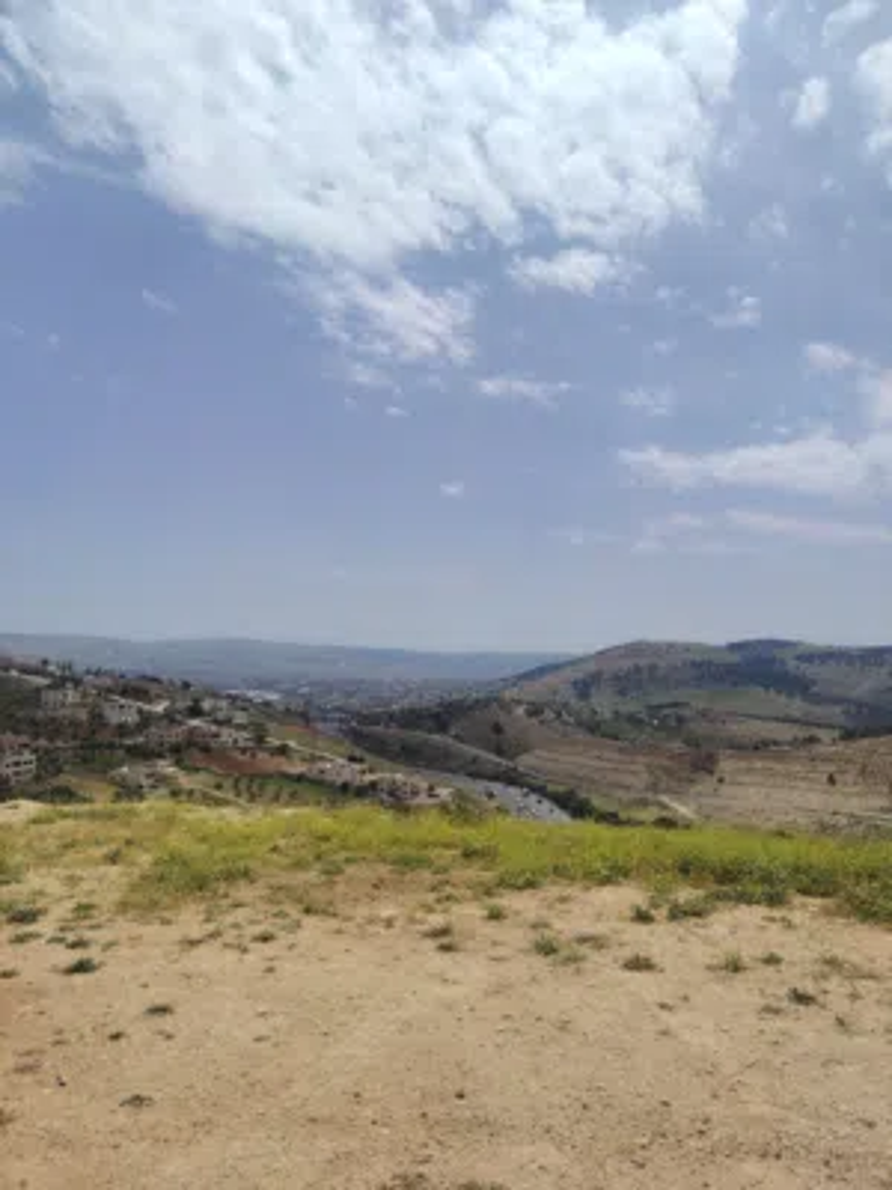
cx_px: 446
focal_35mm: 24
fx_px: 825
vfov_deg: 71.6
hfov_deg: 56.8
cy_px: 595
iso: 110
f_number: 1.75
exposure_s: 1/2432
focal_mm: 5.25
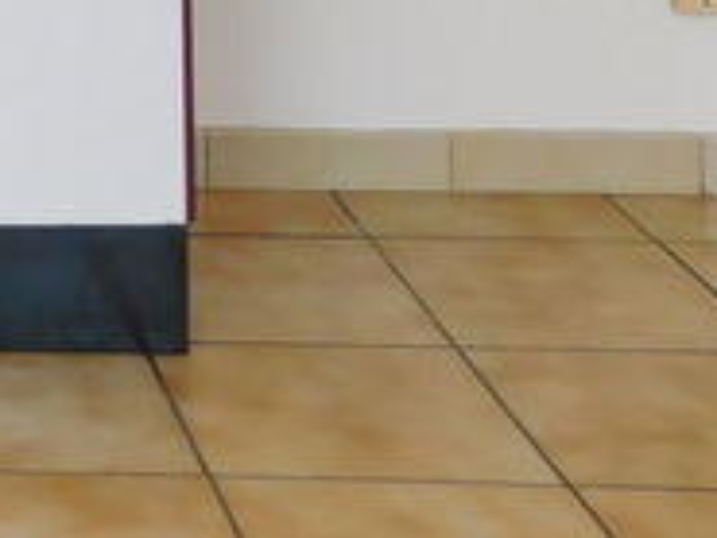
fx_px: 2570
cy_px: -639
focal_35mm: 124
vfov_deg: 10.7
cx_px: -748
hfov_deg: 13.5
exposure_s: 1/60
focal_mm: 4
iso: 125
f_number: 3
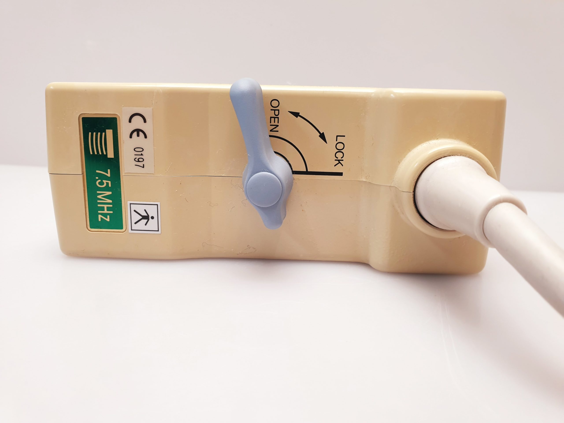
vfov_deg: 53.1
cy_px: 212
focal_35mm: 26
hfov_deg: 67.3
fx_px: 424
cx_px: 282
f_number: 2.4
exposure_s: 1/50
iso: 64
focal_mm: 4.3
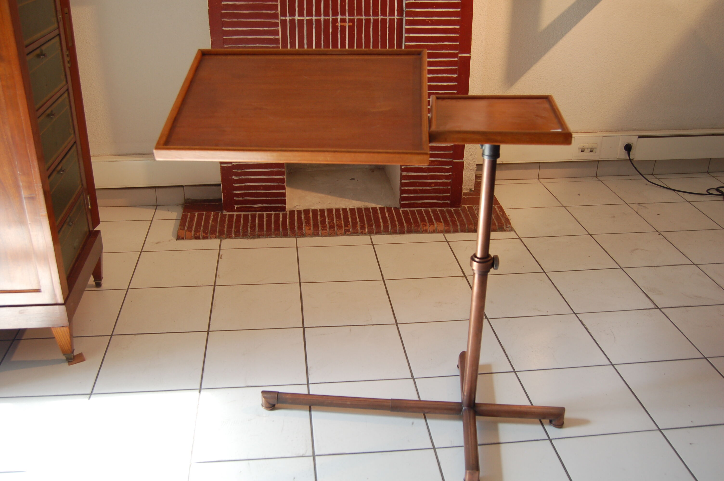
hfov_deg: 53.2
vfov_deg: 36.8
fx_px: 723
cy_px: 240
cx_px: 362
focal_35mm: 36
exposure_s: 1/80
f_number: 4.5
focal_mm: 24
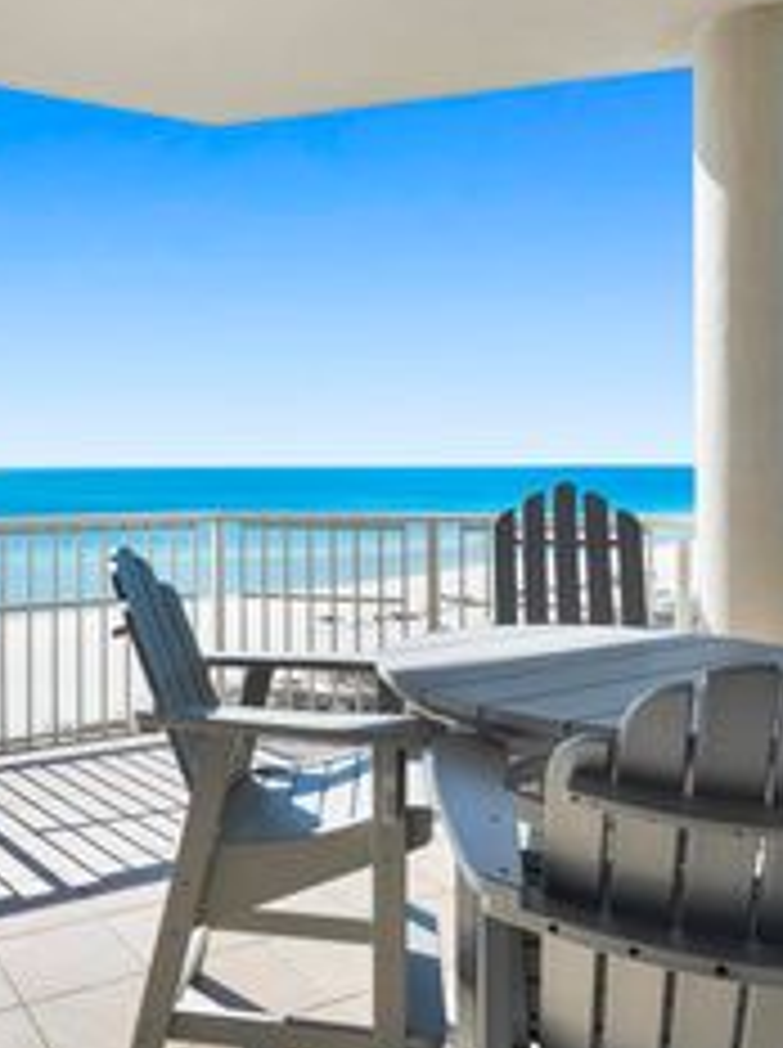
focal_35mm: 31
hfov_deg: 43.9
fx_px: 938
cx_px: 198
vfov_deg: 58.3
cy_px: 461
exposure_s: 1/500
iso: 500
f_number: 11
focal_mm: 15
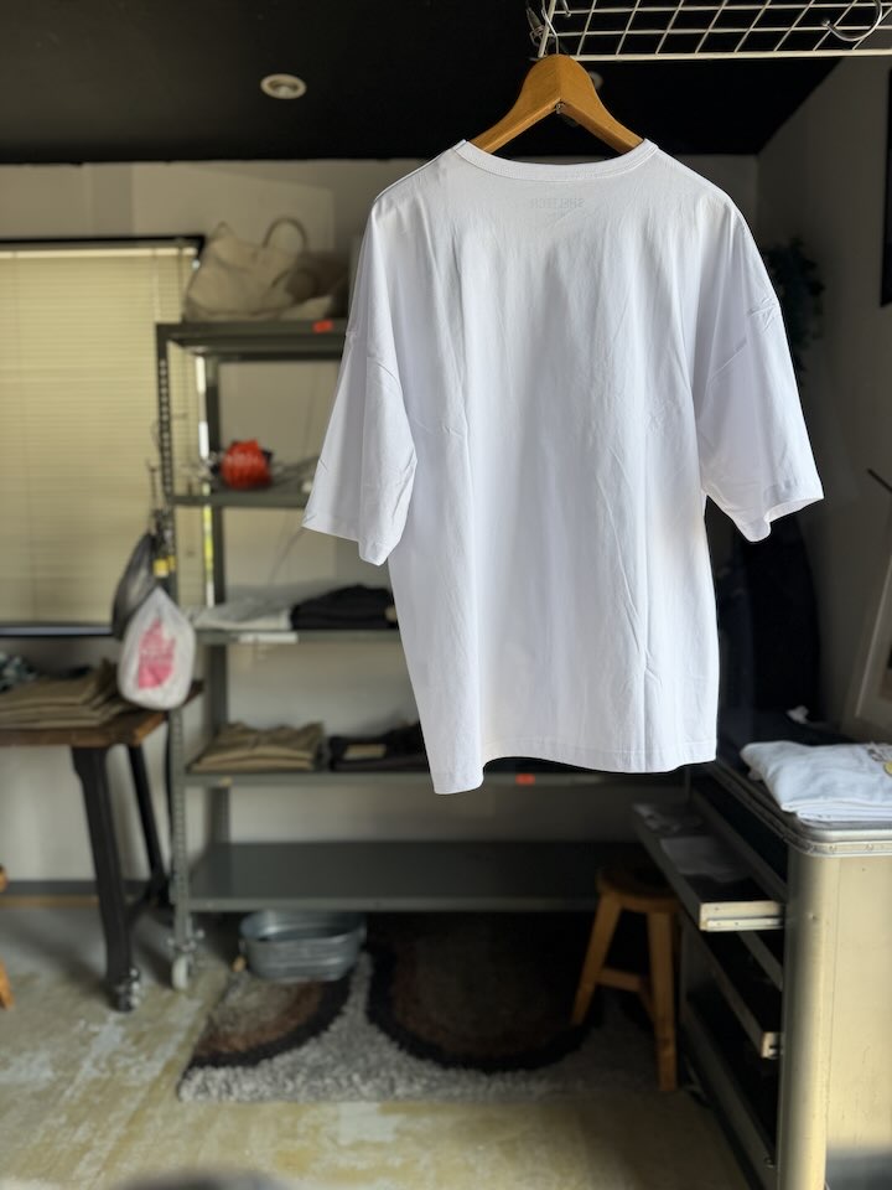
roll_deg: +0.0
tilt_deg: -6.0
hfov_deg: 56.8
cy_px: 595
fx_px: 825
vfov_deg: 71.6
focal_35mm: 24
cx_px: 446
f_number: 1.78
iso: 80
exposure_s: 1/356
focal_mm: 6.76
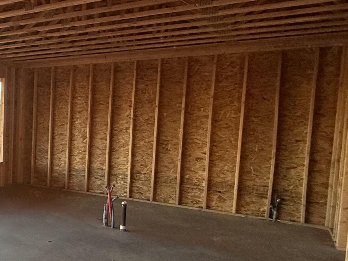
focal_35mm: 40
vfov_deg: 35.9
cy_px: 143
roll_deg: -0.1
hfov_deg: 35.4
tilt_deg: -3.9
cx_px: -82
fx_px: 402
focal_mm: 2.22
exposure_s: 1/99
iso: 125
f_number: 2.2
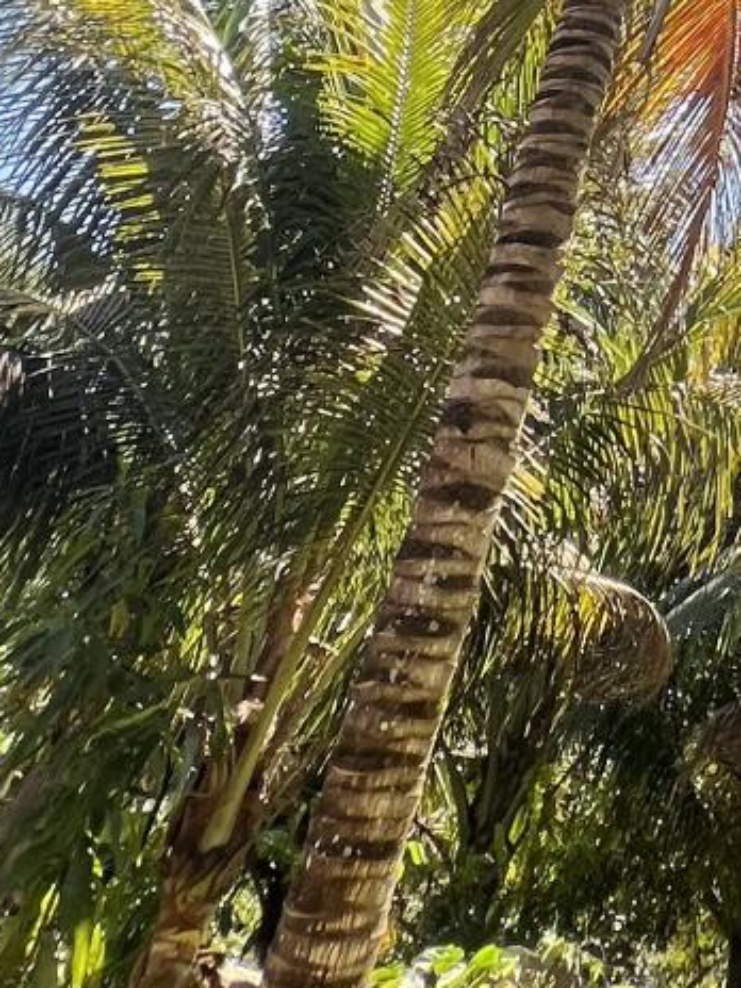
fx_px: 1598
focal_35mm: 56
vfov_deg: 22.9
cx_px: 1261
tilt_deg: +47.9
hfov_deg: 20.3
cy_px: -701
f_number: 1.8
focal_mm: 1.57
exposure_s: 1/171
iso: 32
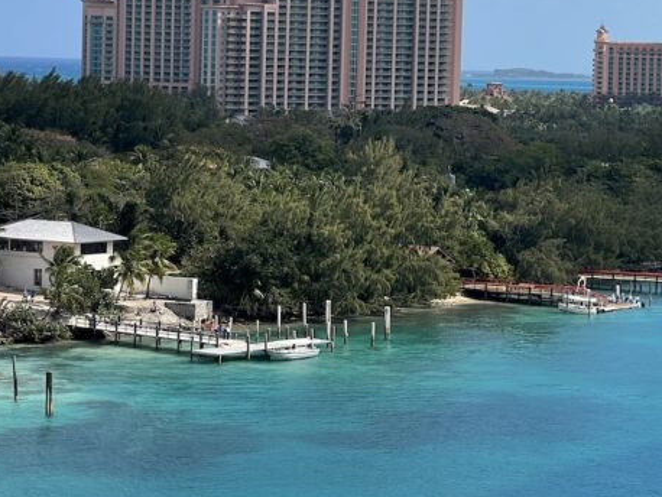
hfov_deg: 15.2
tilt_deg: -2.7
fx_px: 2468
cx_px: 548
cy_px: 165
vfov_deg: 11.5
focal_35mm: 129
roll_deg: -1.5
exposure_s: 1/1220
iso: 32
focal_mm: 9
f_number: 2.8
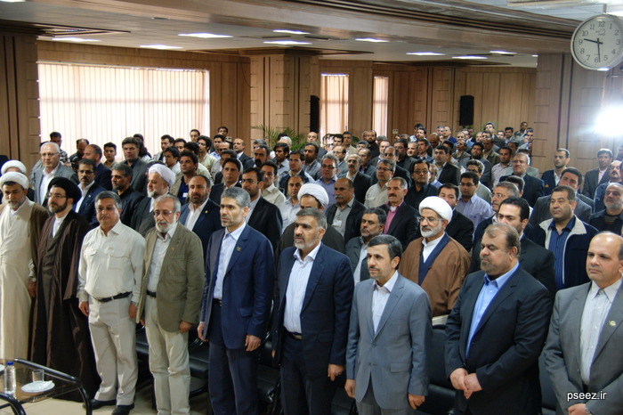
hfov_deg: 43.6
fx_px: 778
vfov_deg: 29.8
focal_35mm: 45
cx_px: 312
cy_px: 208
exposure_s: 1/25
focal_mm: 30
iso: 400
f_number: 4
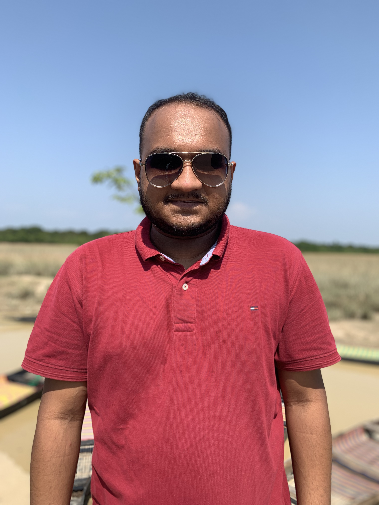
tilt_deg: +1.1
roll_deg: -2.3
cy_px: 252
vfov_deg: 67.3
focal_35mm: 26
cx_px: 190
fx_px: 380
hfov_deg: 53.1
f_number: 1.8
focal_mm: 4.25
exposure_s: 1/1490
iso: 25
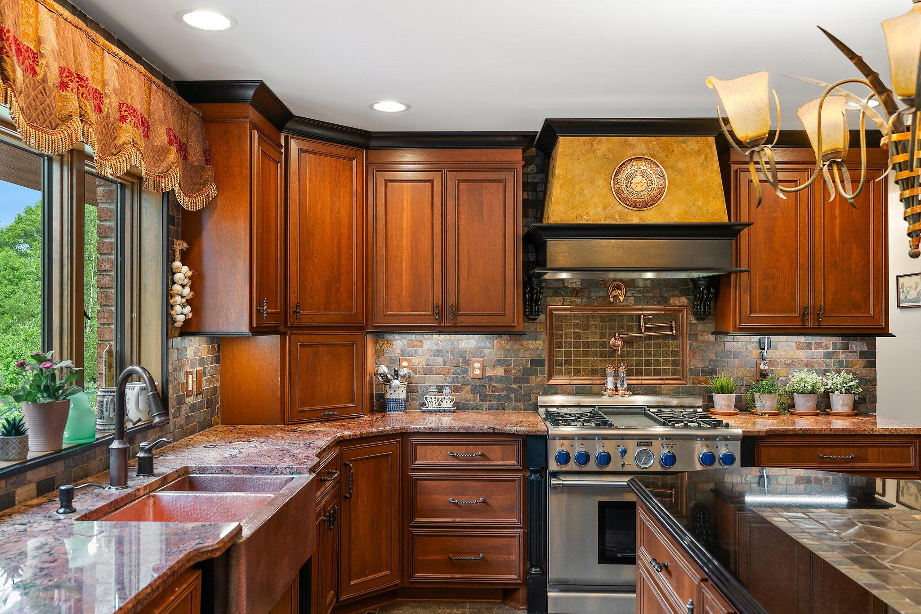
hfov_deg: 63.7
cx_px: 460
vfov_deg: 45.0
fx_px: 742
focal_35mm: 29
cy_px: 307
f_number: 4.5
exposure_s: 1/4
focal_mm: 19.4
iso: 100
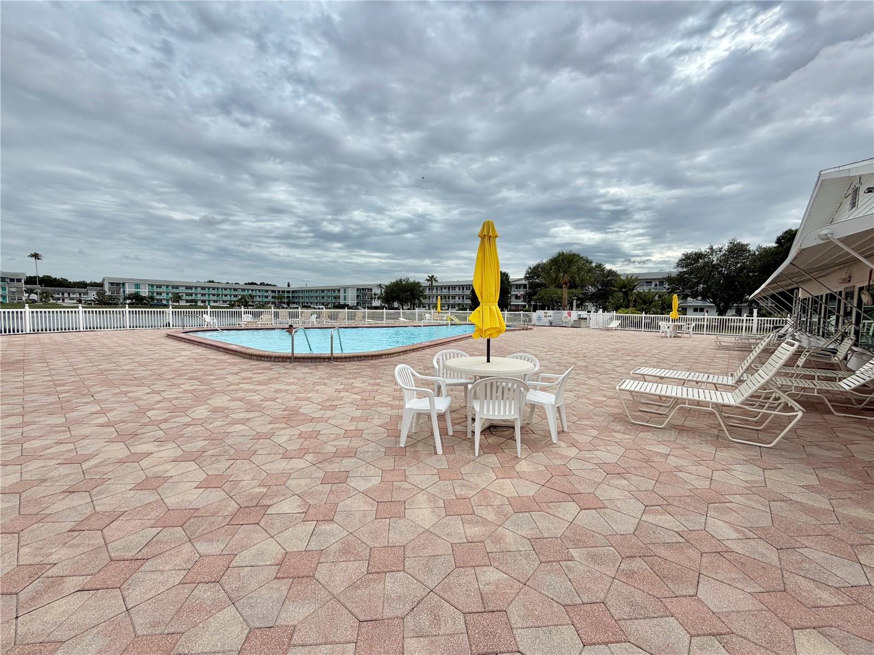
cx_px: 437
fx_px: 353
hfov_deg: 102.1
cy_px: 328
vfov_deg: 85.7
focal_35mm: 14
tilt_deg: -3.3
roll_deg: -1.2
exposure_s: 1/1125
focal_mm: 2.22
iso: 20
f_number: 2.2
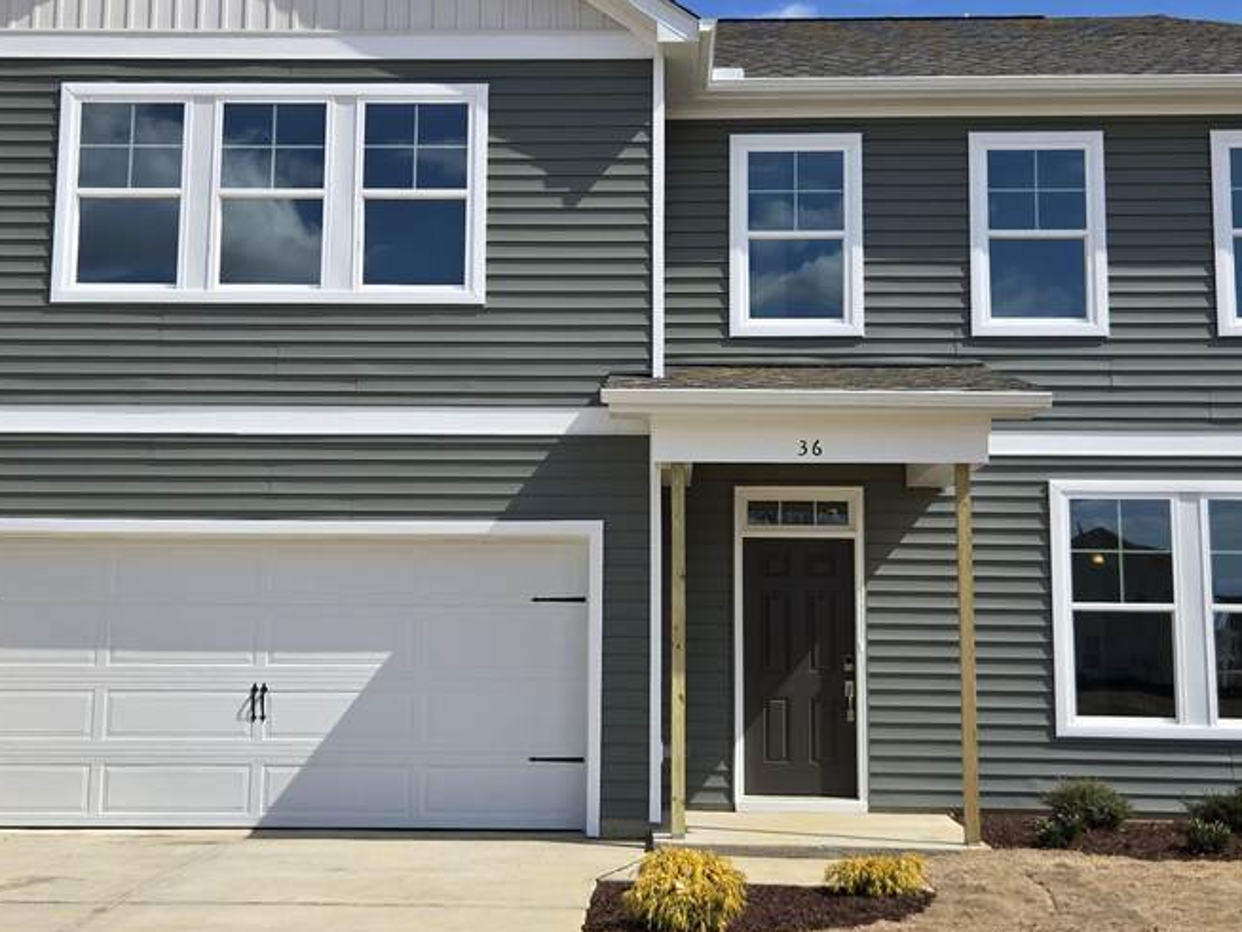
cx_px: 627
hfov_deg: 42.1
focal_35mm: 45
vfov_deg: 32.2
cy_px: 423
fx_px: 1615
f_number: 1.8
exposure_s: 1/2476
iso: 25
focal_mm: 5.4
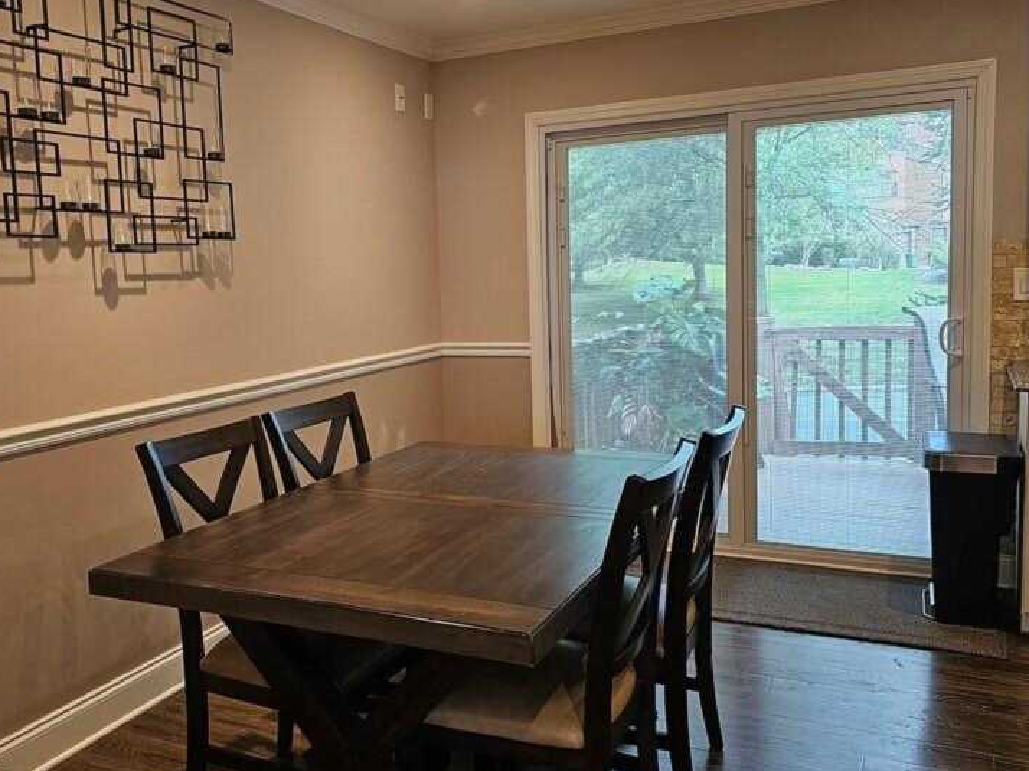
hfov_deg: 55.0
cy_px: 370
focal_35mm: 33
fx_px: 981
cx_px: 418
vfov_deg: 42.9
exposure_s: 1/120
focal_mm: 6.3
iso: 320
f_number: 1.7
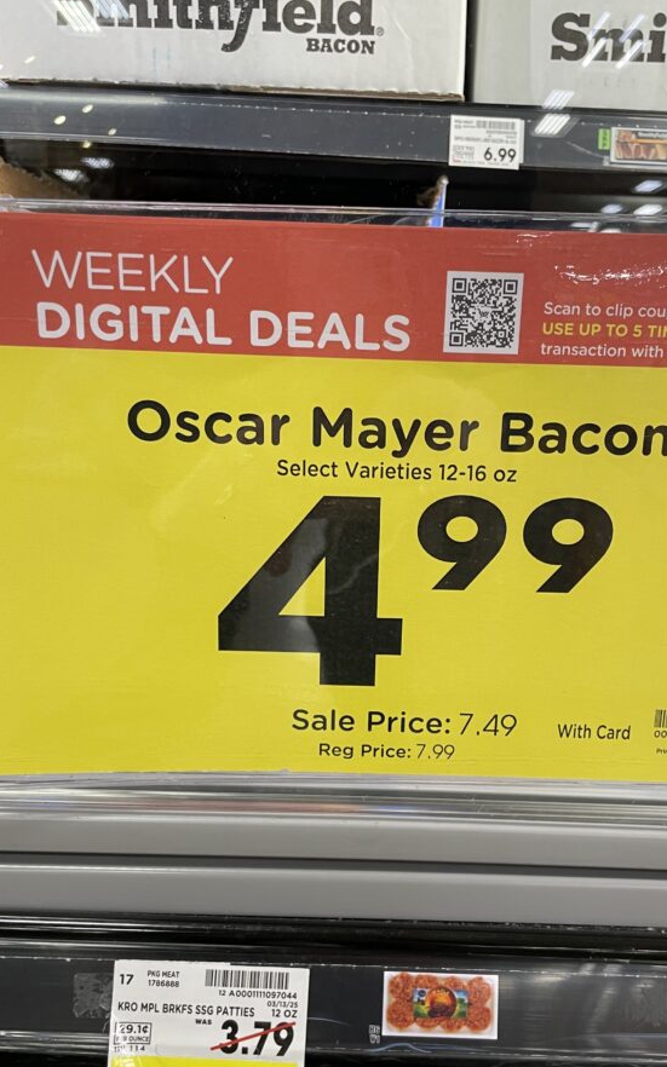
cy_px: 601
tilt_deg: -15.9
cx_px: 379
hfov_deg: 39.3
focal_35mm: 32
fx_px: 931
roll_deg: -2.4
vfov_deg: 59.5
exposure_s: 1/60
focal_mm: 4.2
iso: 80
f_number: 1.6
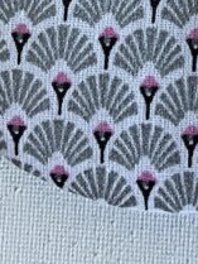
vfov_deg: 11.7
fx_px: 1082
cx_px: 260
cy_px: -340
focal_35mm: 142
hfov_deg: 10.2
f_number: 1.8
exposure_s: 1/122
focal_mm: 3
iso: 32
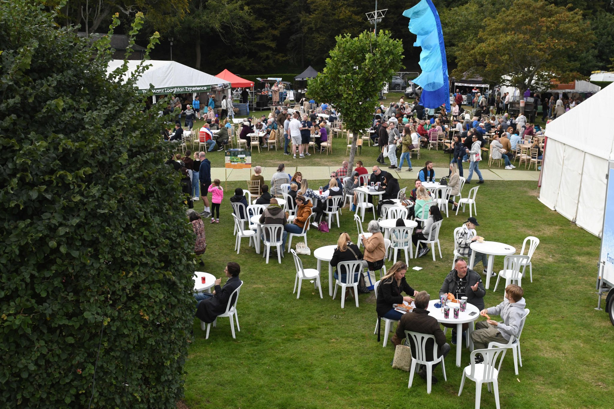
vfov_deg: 36.9
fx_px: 614
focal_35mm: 36
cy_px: 204
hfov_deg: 53.1
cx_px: 307
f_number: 5
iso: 1000
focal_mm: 24
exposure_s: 1/2000
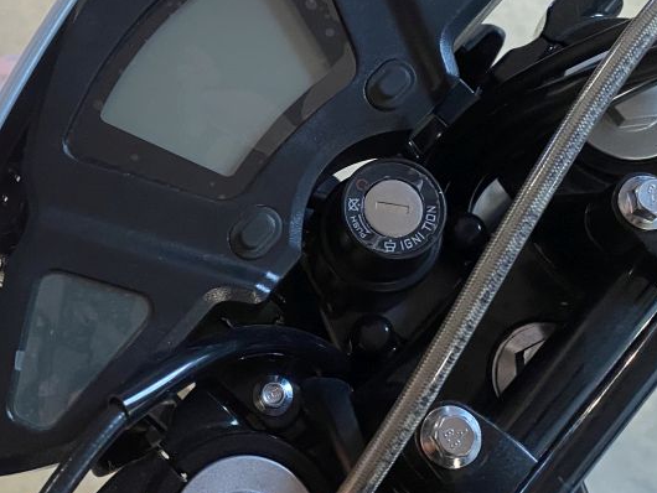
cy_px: 190
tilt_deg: -45.9
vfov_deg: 28.0
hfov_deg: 36.7
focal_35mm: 52
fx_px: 987
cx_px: 279
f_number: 1.8
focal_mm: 4.25
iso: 200
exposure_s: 1/50
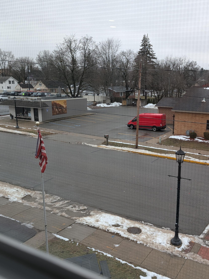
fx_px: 258
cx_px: 135
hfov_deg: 43.7
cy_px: 139
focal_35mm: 32
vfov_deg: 56.8
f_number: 1.68
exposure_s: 1/153
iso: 28
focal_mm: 6.9
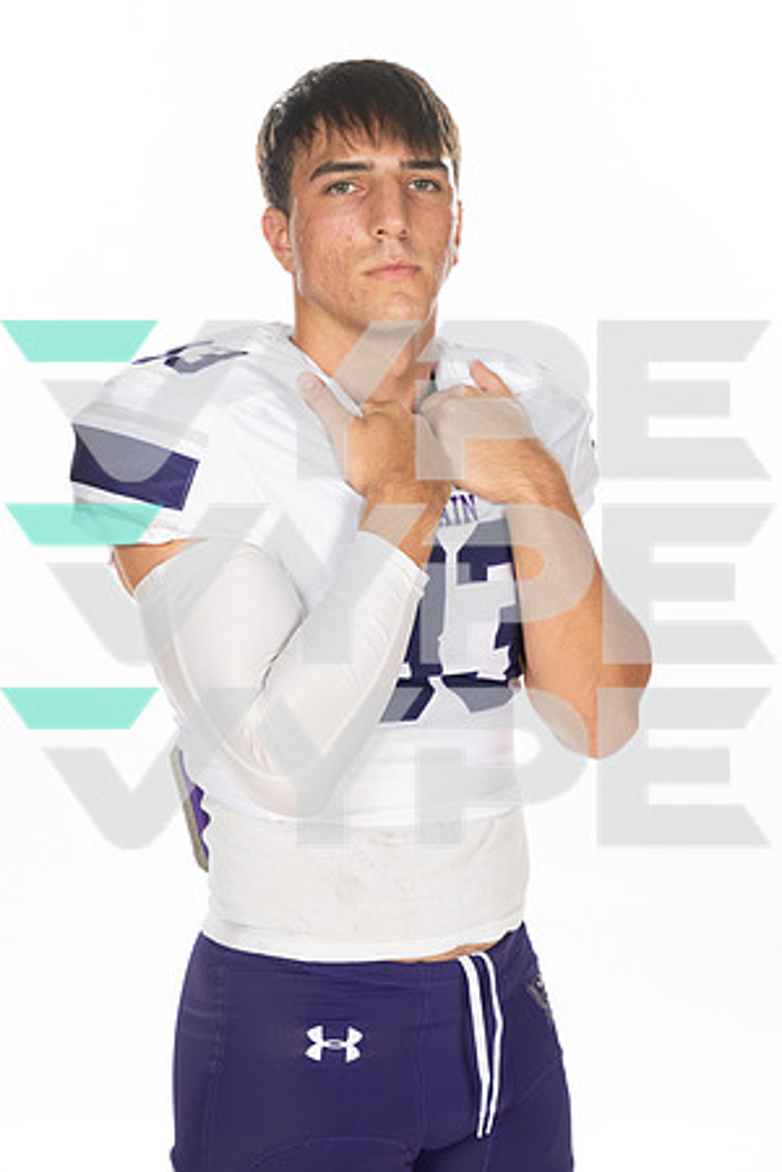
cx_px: 391
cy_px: 586
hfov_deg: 19.5
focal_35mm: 70
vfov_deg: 28.8
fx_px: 2281
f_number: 7.1
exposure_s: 1/320
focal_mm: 70
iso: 800
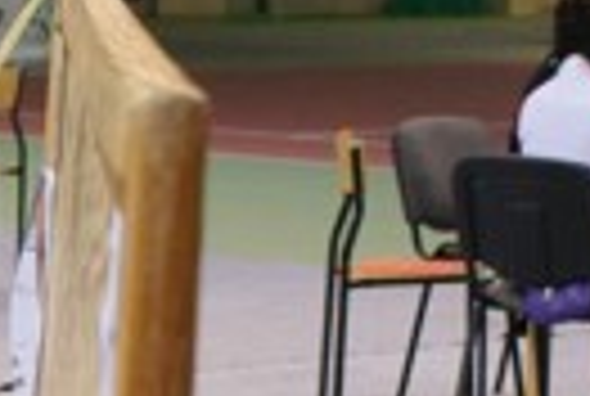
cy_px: 670
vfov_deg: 6.1
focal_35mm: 224
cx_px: -225
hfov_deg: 9.0
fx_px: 3679
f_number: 5.6
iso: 400
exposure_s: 1/25
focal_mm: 28
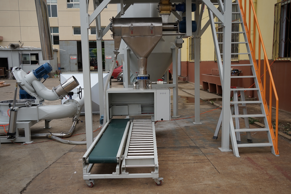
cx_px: 146
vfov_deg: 37.9
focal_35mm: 35
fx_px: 283
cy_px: 97
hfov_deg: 54.4
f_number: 6.3
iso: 100
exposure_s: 1/400
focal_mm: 35
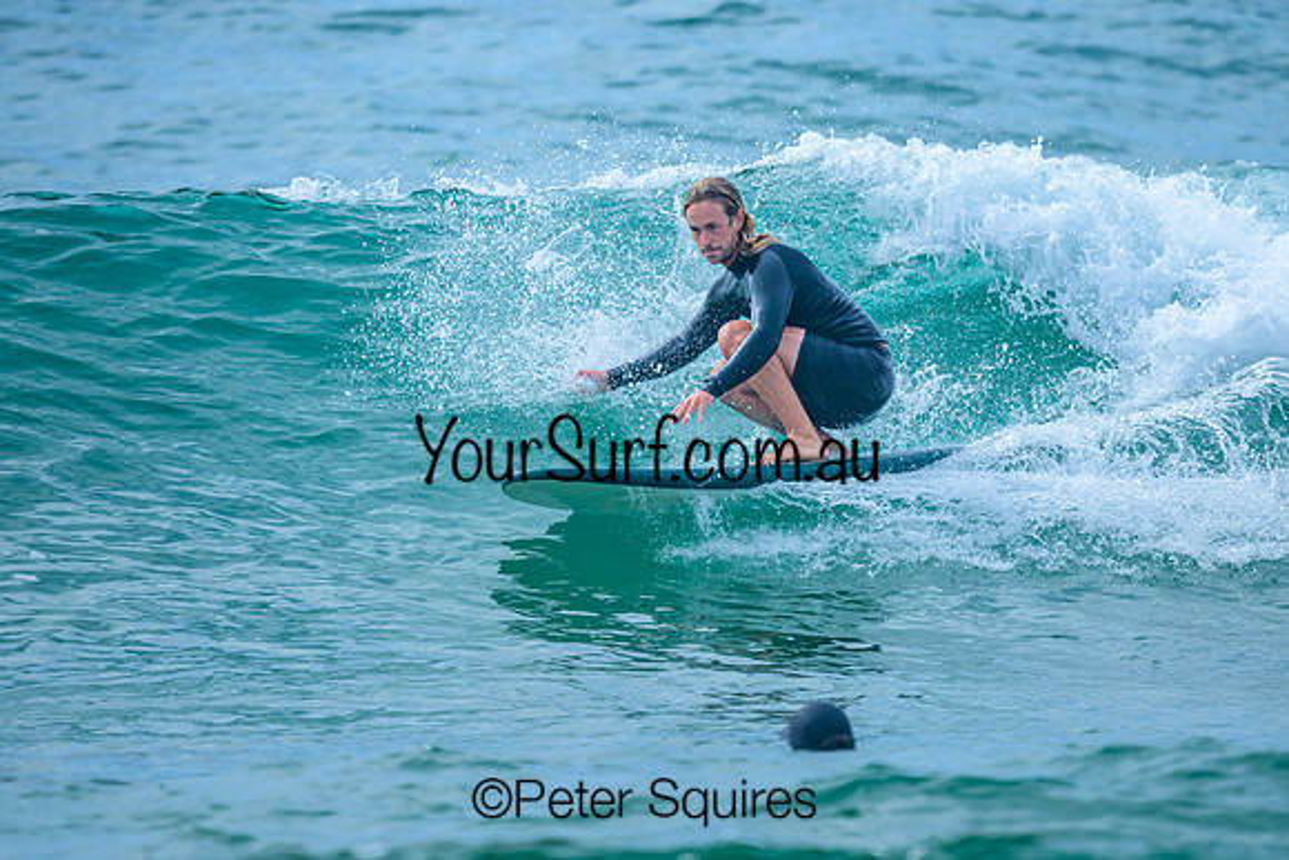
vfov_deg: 1.3
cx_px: 738
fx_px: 38077
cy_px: 354
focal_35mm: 1063
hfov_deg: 1.9
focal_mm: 800
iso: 450
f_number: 6.3
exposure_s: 1/3200
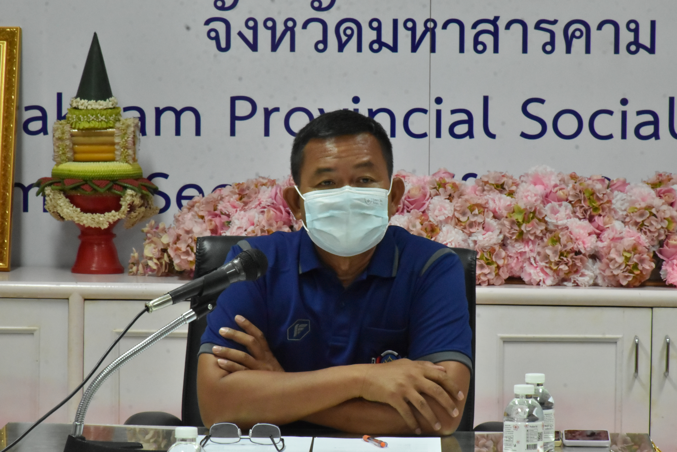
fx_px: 3949
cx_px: 338
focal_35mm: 210
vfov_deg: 6.5
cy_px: 226
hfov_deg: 9.8
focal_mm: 140
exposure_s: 1/20
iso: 3200
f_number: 20
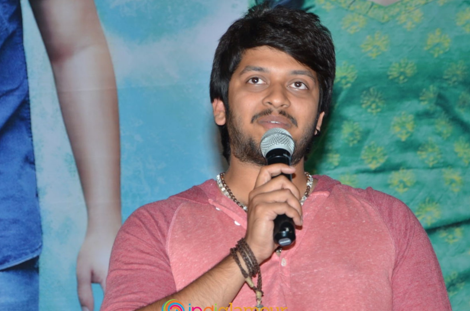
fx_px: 2632
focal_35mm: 202
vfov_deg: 6.8
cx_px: 224
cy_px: 198
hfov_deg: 10.2
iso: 400
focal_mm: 98
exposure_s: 1/125
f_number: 5.6
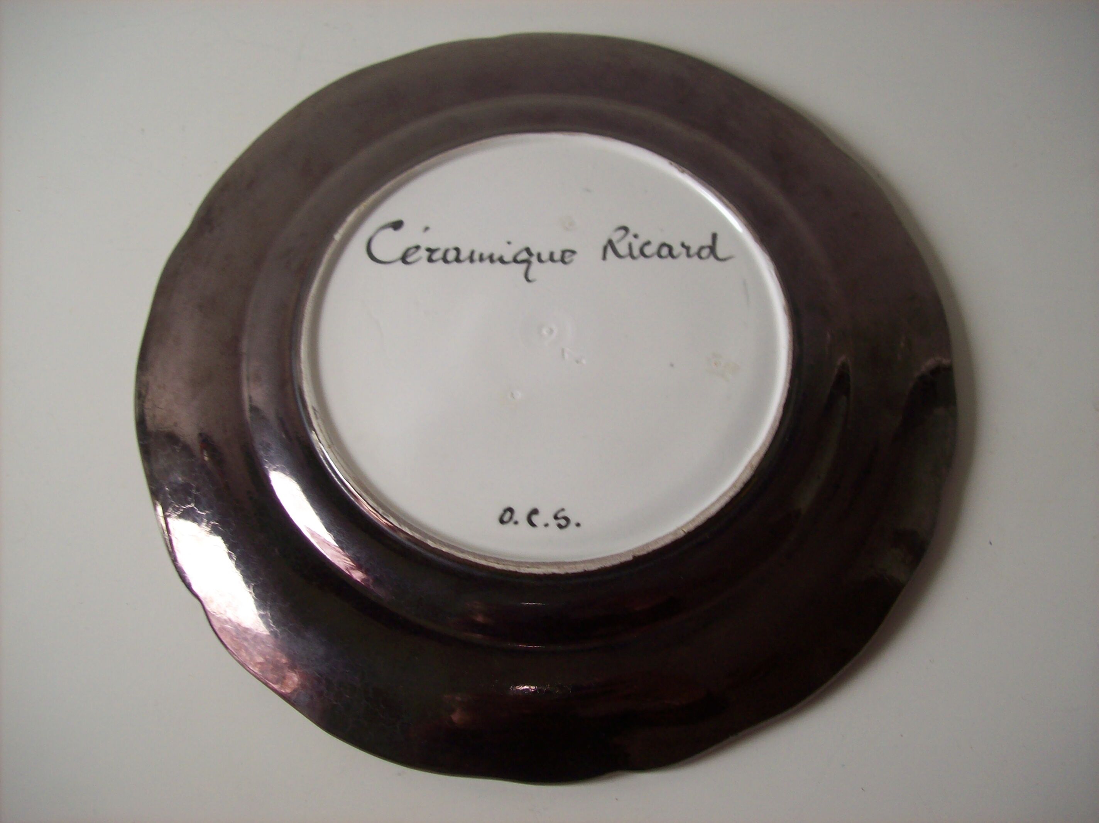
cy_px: 412
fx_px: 1143
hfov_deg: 51.4
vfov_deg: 39.6
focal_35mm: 36
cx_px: 550
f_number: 2.7
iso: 80
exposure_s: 1/64
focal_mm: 6
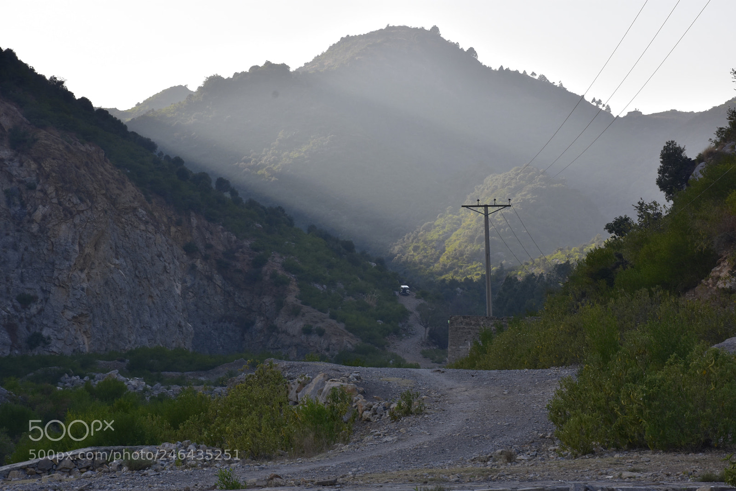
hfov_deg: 19.5
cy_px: 246
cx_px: 368
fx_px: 2146
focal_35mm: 105
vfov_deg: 13.0
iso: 200
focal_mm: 70
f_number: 11
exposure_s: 1/125
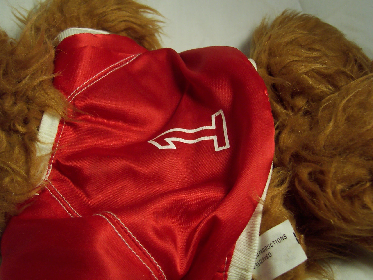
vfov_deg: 38.7
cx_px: 186
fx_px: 399
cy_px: 140
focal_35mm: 37
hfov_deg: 50.1
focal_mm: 5.6
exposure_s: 1/180
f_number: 2.8
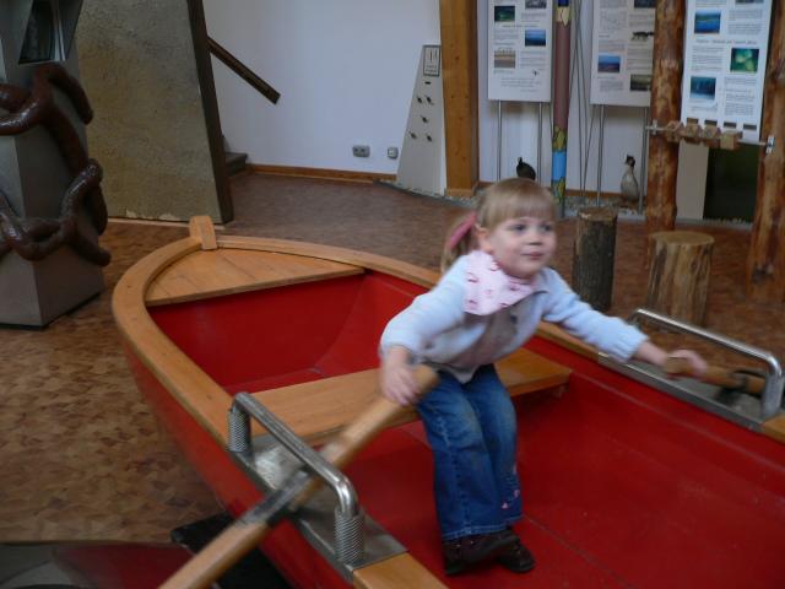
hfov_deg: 51.4
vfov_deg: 39.7
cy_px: 294
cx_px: 392
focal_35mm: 36
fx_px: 816
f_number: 2.8
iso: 100
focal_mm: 6
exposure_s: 1/25
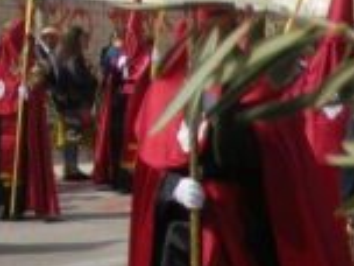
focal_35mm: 160
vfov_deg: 9.2
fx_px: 1636
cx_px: -207
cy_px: 5
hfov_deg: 11.7
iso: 80
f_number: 4
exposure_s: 1/1000
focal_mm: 7
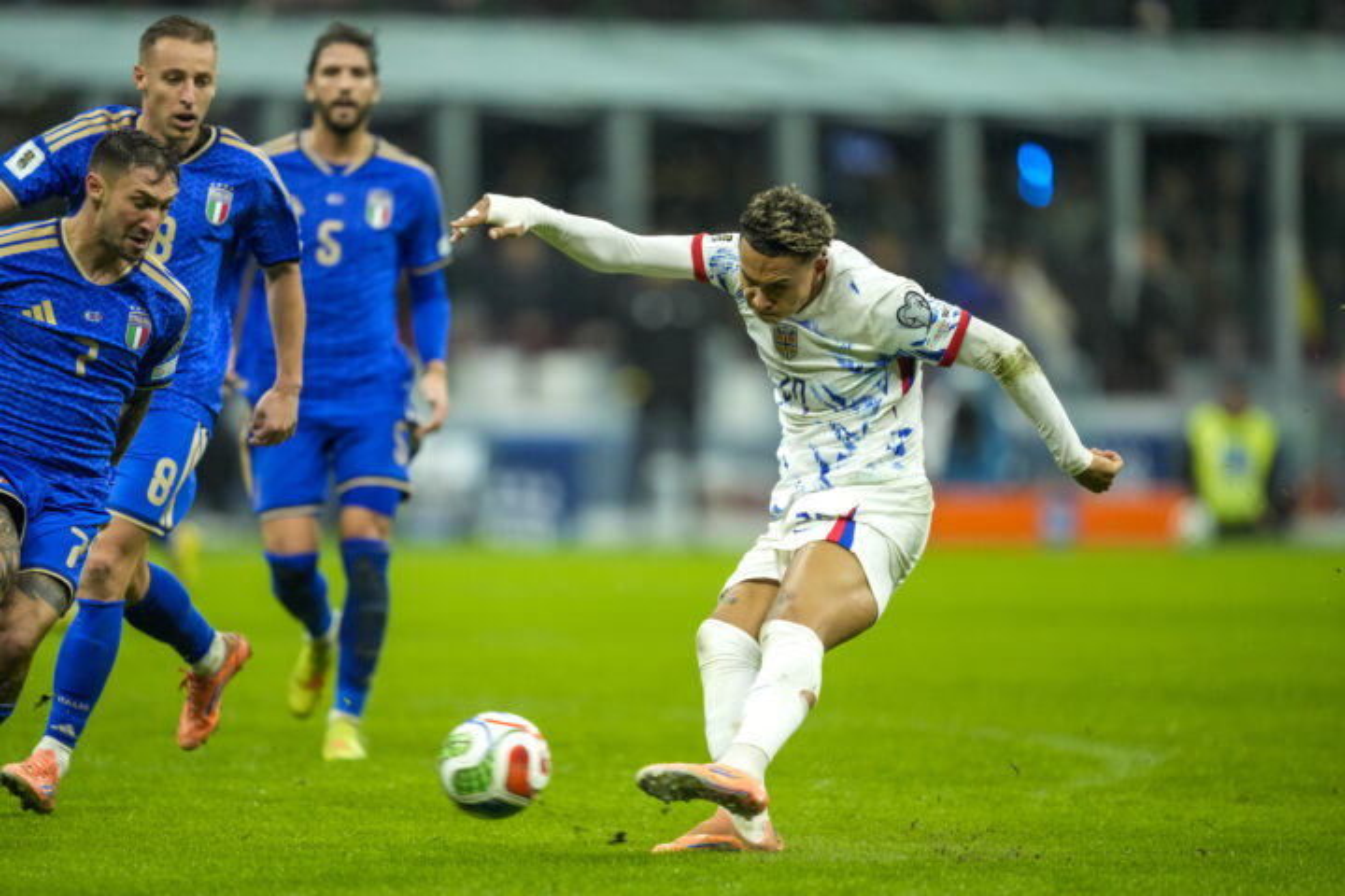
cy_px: 448
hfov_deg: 5.2
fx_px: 14943
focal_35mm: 400
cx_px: 672
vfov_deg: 3.4
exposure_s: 1/1600
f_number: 2.8
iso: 3200
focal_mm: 400
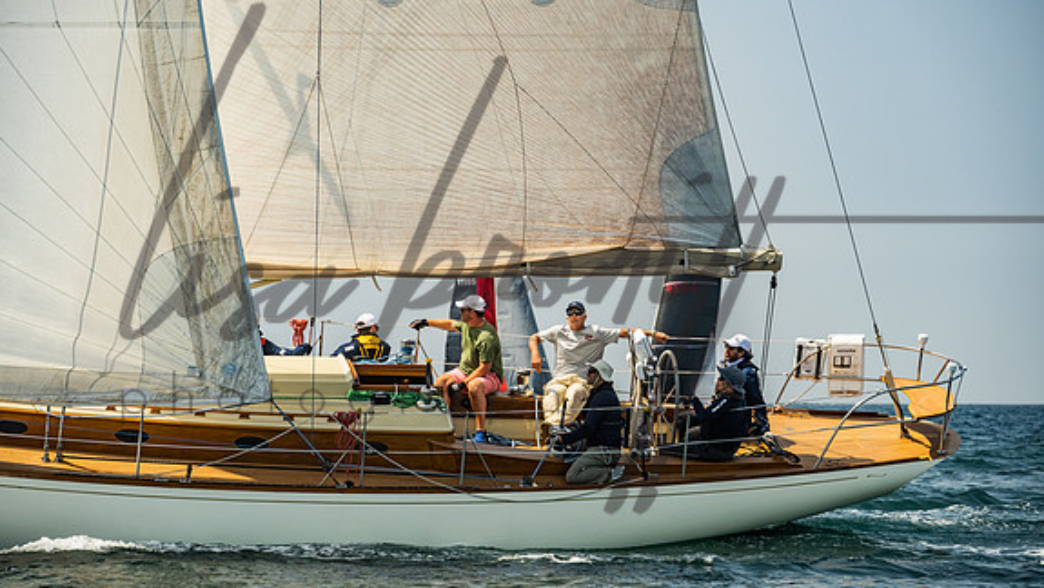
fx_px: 4265
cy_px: 262
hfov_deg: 14.0
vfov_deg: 7.9
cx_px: 525
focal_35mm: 154
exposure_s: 1/1000
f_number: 6.3
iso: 320
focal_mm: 145
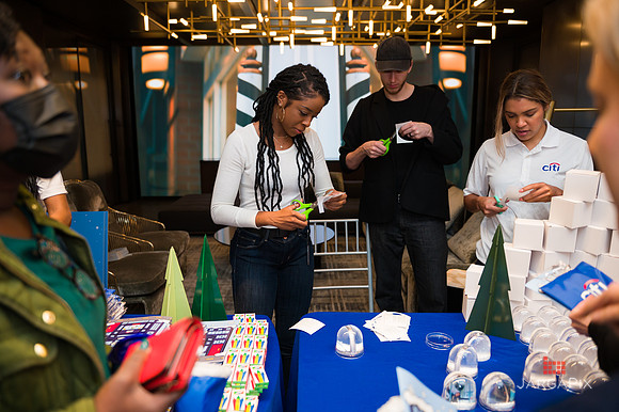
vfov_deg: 46.4
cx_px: 310
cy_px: 206
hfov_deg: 65.5
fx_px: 481
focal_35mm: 28
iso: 400
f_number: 3.2
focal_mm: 28
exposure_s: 1/200
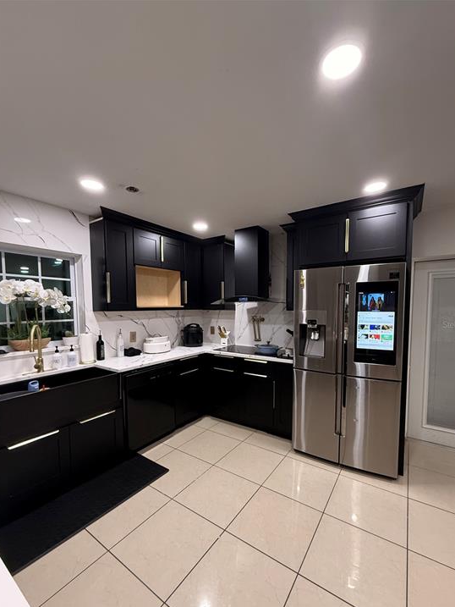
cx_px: 238
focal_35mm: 15
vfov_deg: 98.0
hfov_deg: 81.7
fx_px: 263
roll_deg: -0.1
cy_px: 324
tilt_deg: -3.1
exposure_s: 1/60
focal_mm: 2.22
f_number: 2.2
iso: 400
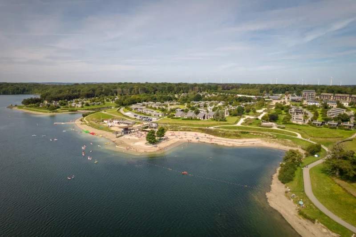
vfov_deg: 57.2
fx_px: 217
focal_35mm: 22
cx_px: 178
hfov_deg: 78.6
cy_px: 118
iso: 100
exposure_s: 1/160
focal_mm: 8.38
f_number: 2.8
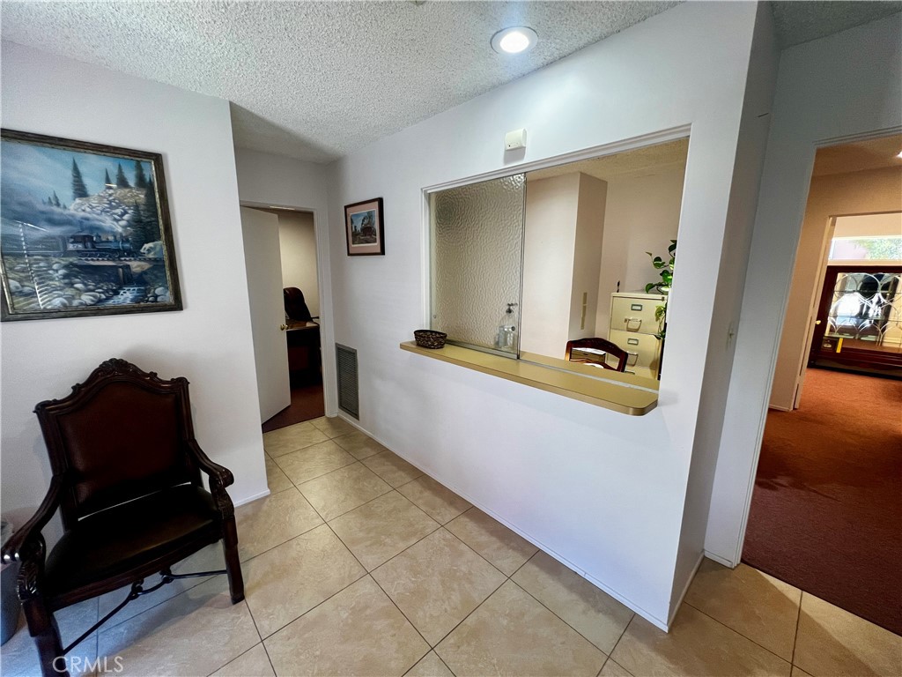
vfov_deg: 89.9
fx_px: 339
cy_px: 338
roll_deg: -0.8
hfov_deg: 106.2
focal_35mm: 13
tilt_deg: -11.2
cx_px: 451
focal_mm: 1.57
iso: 200
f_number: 1.8
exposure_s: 1/120
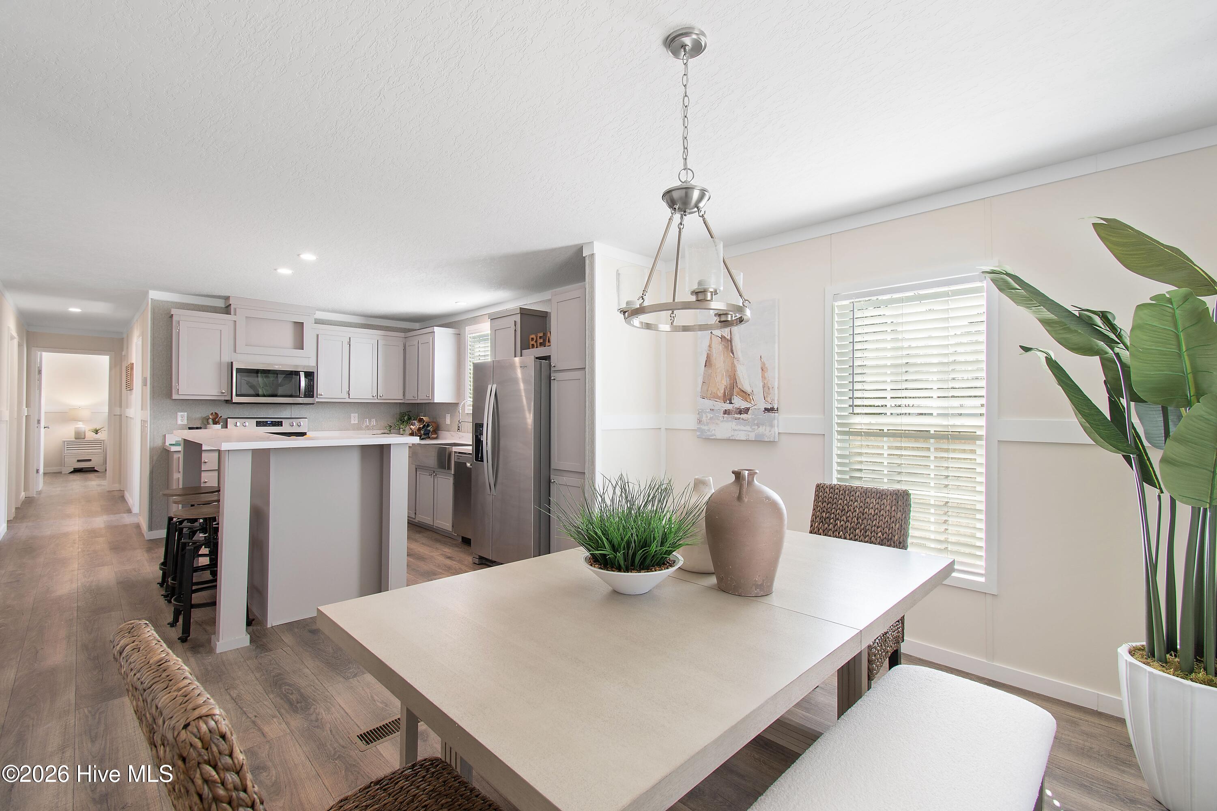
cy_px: 406
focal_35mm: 15
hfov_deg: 100.4
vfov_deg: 77.3
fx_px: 507
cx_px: 608
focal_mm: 10
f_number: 8
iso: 100
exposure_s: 1/4
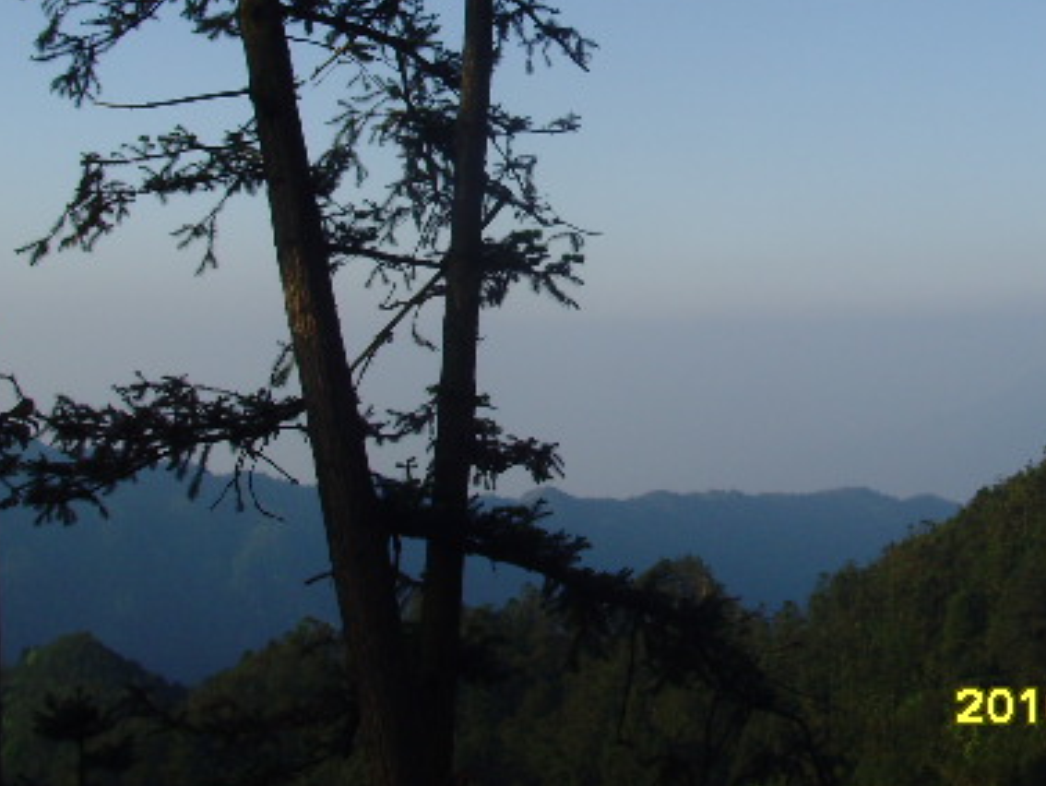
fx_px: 1996
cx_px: 678
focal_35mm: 66
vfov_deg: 22.0
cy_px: 180
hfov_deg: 29.2
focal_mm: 6.6
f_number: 6.3
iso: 80
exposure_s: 1/250
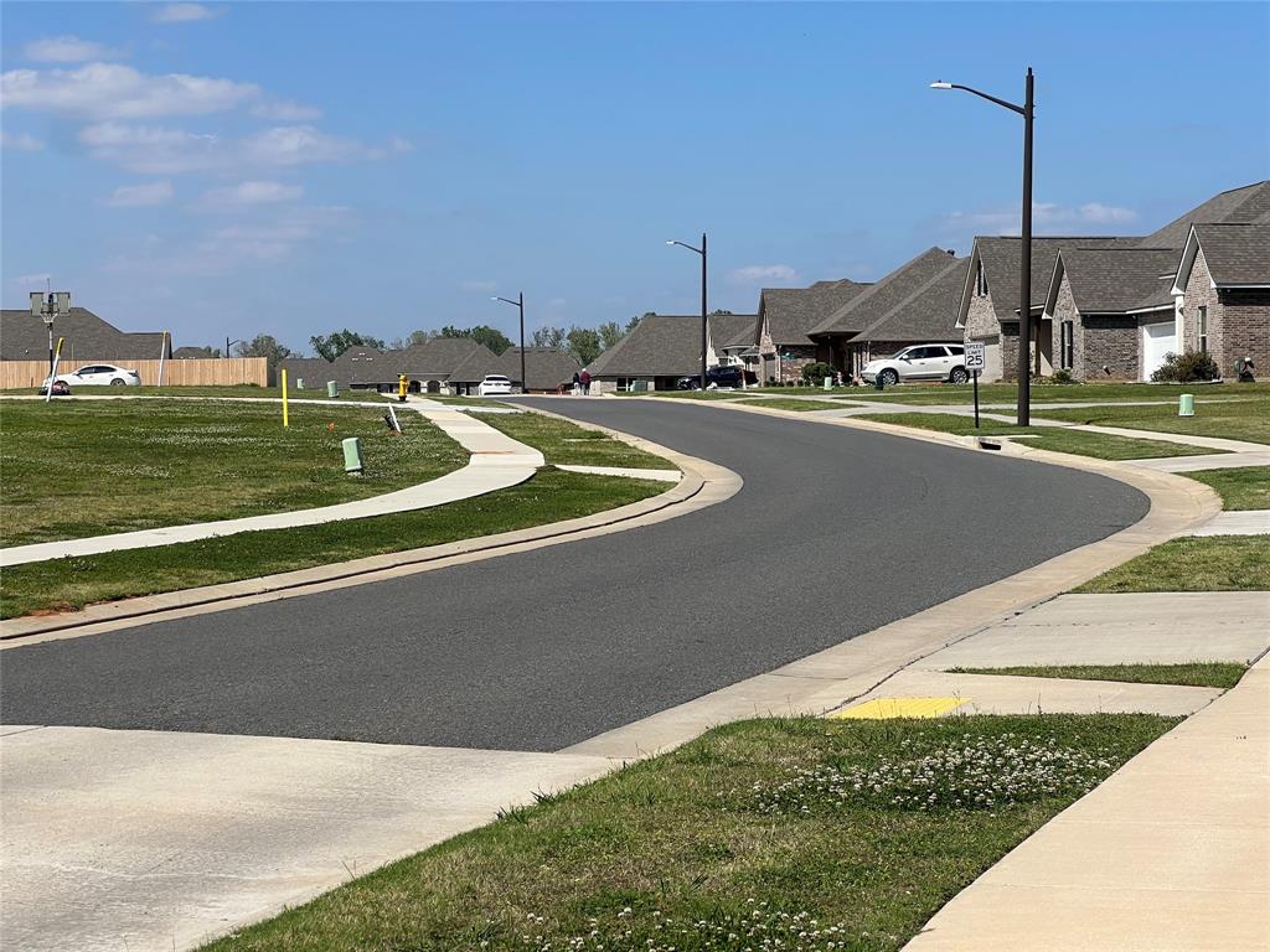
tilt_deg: -1.2
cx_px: 635
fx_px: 2825
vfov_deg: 19.1
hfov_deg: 25.3
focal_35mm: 77
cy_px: 476
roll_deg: -0.2
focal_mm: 9
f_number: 2.8
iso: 32
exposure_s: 1/1130
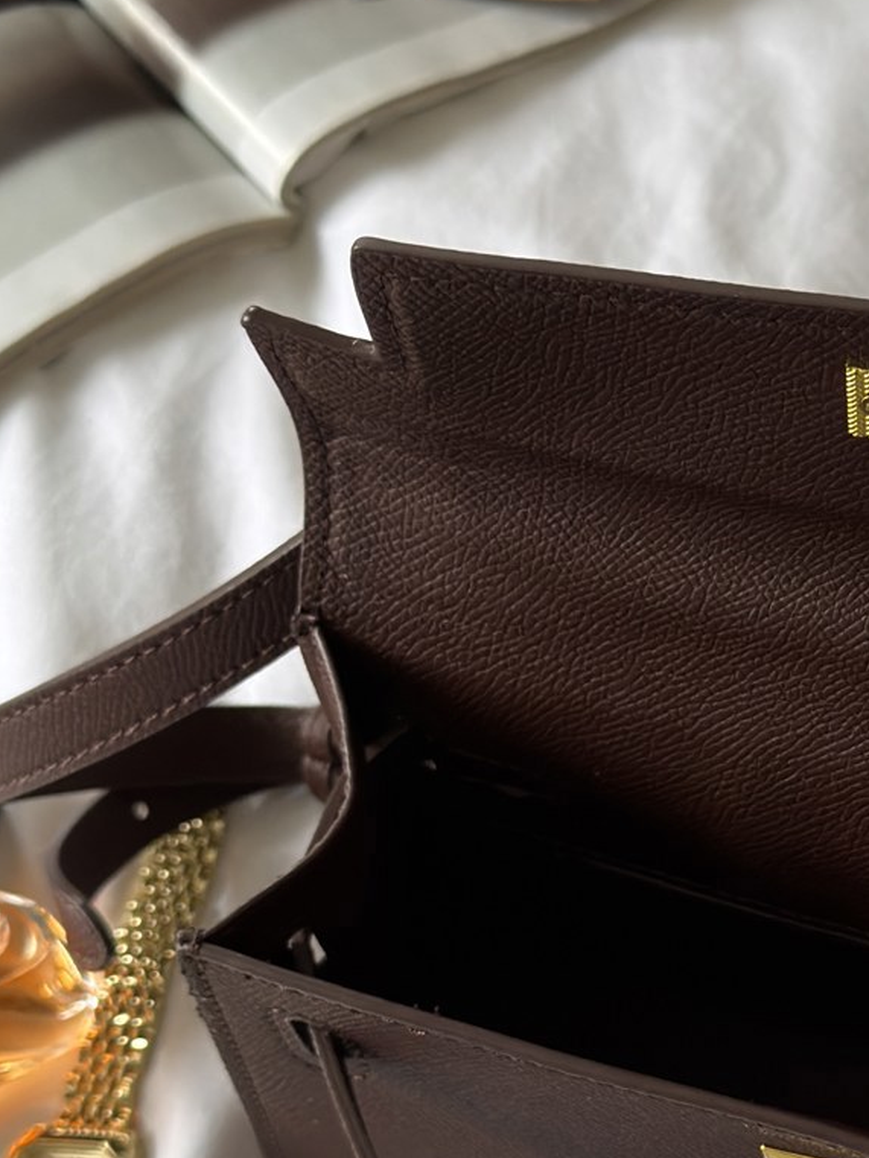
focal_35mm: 92
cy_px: 915
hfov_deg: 15.6
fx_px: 3079
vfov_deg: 21.1
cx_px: 982
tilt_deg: -64.6
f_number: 1.78
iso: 160
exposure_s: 1/60
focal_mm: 6.76
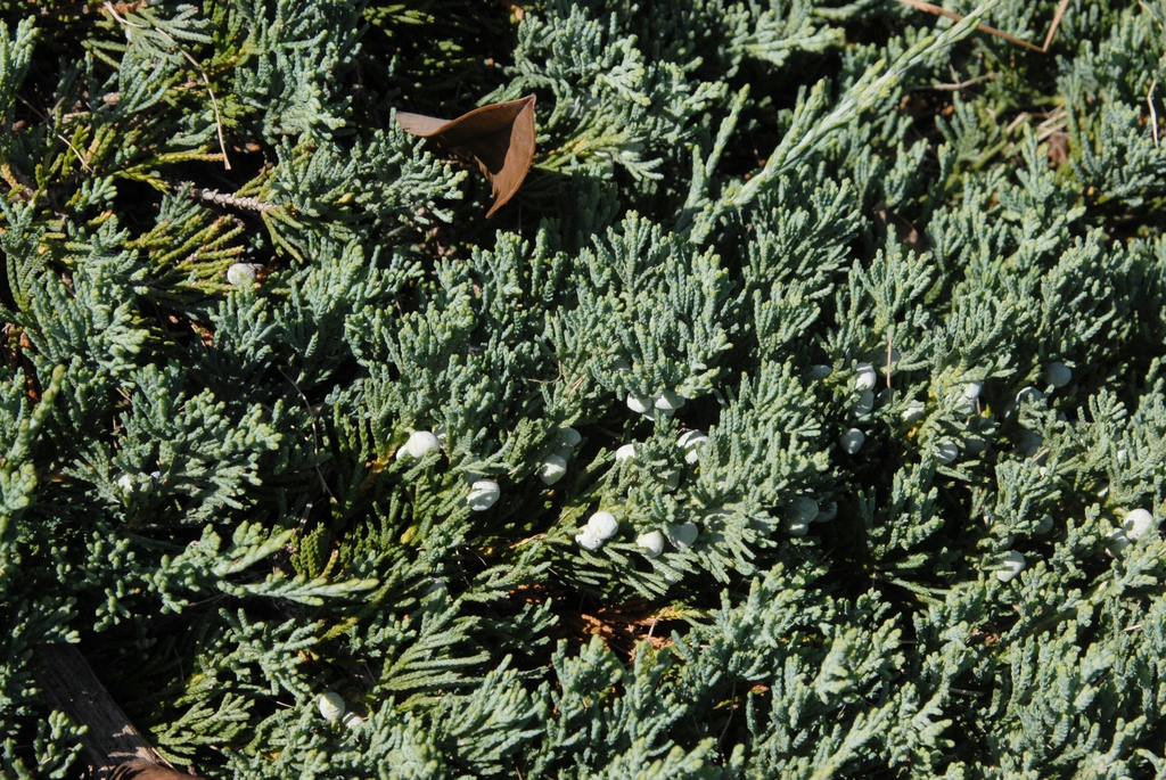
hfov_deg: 19.4
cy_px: 390
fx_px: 3404
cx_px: 583
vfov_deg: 13.1
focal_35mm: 105
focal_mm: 70
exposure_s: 1/400
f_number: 10
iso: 400
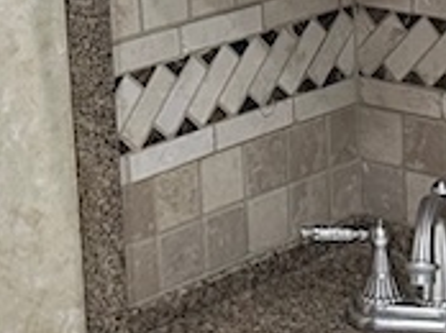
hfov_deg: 14.3
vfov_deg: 10.7
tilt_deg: -15.6
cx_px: 336
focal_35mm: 138
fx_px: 1776
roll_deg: +2.1
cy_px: 87
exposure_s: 1/42
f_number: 1.78
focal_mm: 6.86
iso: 320
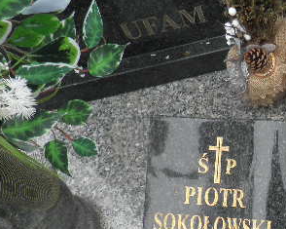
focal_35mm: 51
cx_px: 299
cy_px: 209
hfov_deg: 33.0
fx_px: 432
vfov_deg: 28.5
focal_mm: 4.3
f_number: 3.3
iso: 64
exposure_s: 1/60
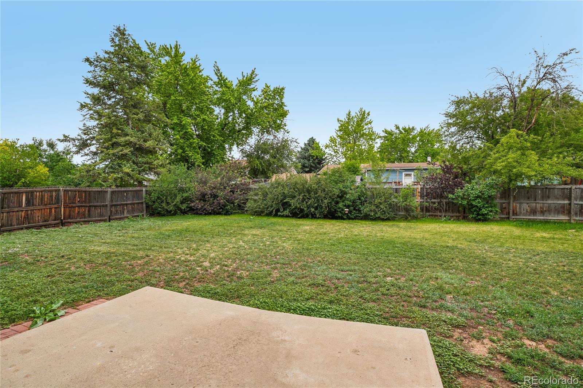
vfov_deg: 72.0
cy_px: 194
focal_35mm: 16
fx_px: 267
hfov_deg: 95.0
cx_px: 292
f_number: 8
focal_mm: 11
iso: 100
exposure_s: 1/200
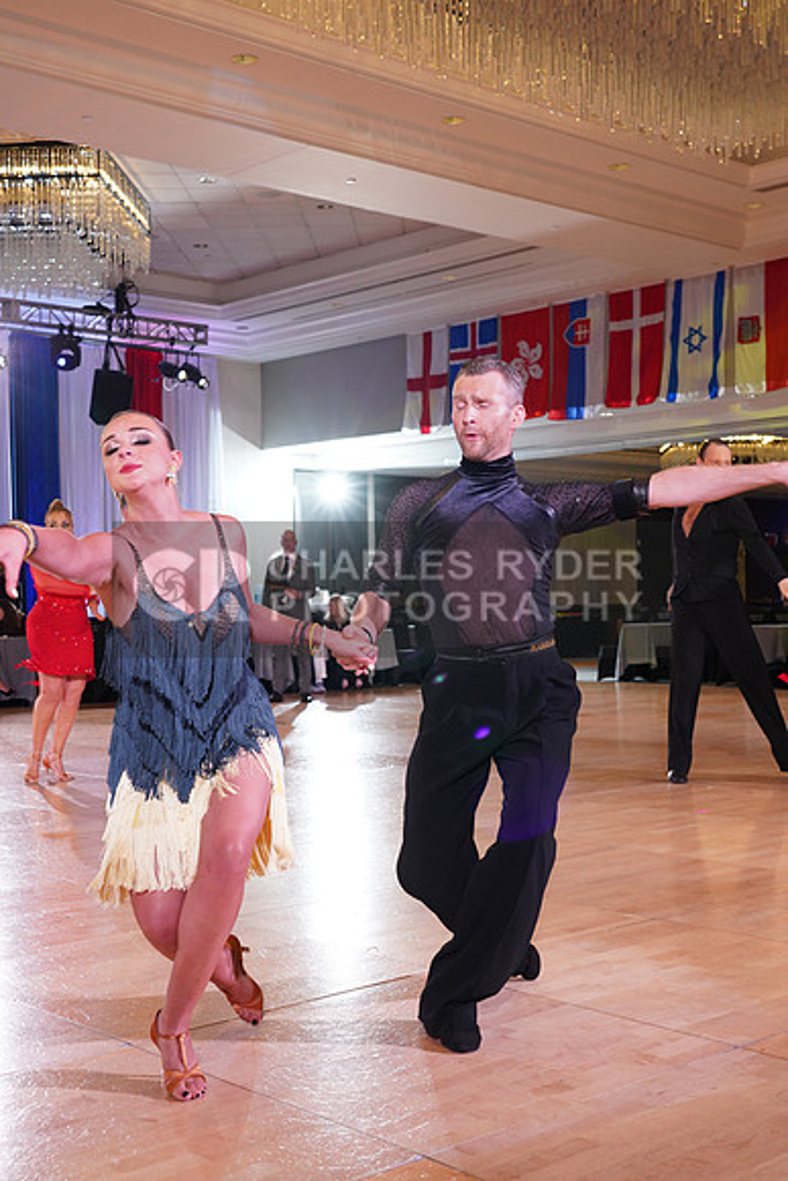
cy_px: 590
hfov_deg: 31.2
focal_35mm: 43
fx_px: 1411
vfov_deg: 45.4
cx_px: 394
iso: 1600
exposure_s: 1/160
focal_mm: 43
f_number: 5.6
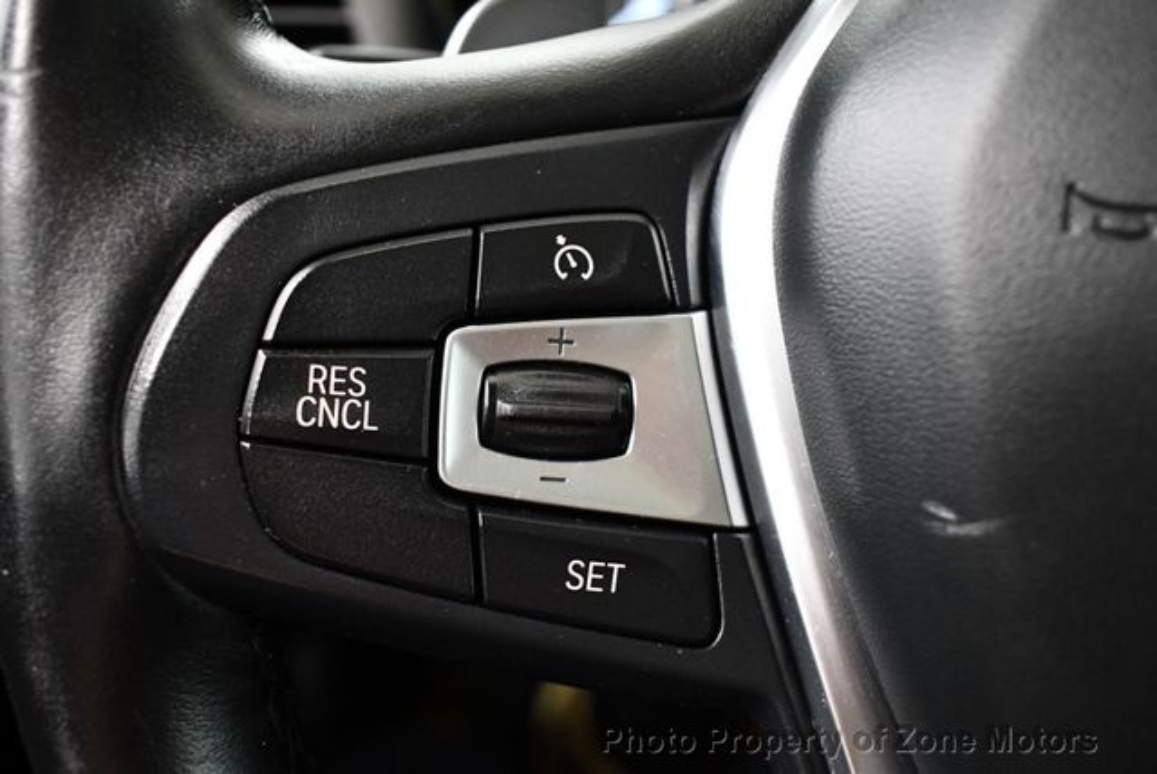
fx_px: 1158
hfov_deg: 53.1
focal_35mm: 36
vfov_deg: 36.9
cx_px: 578
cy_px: 387
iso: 3200
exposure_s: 1/60
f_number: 3.5
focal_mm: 18
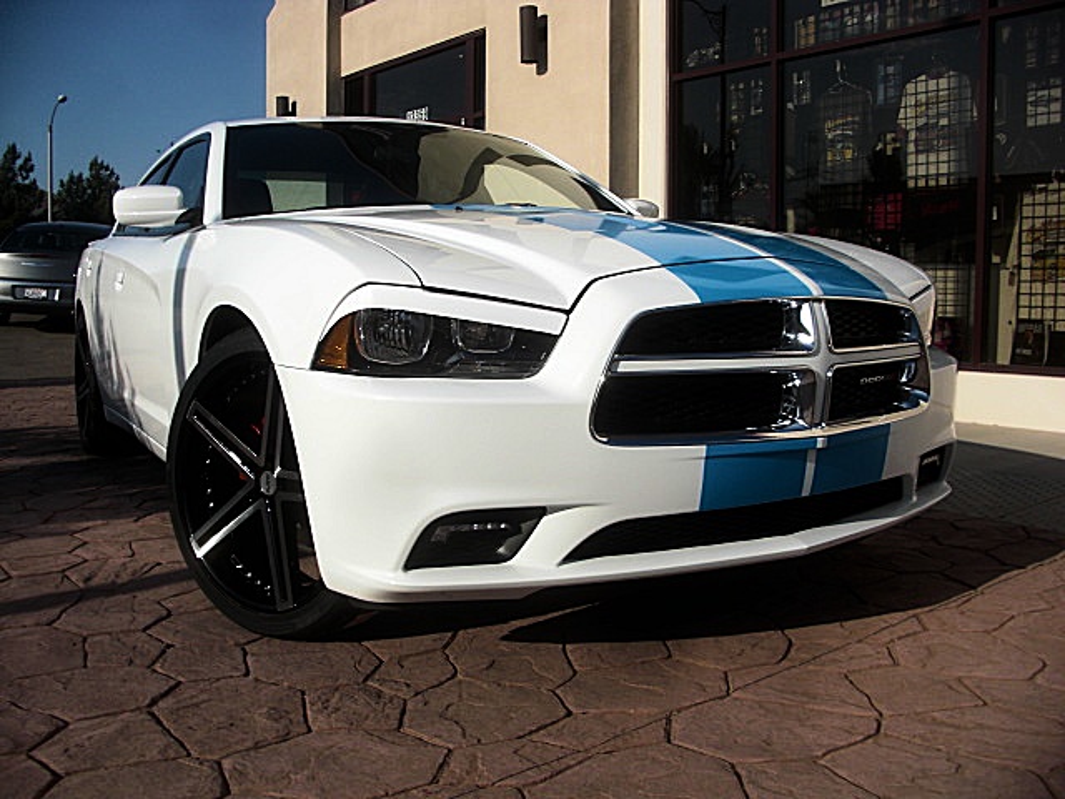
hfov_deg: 51.4
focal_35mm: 36
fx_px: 1108
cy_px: 400
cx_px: 532
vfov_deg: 39.7
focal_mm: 6.3
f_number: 7.9
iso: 50
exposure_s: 1/200
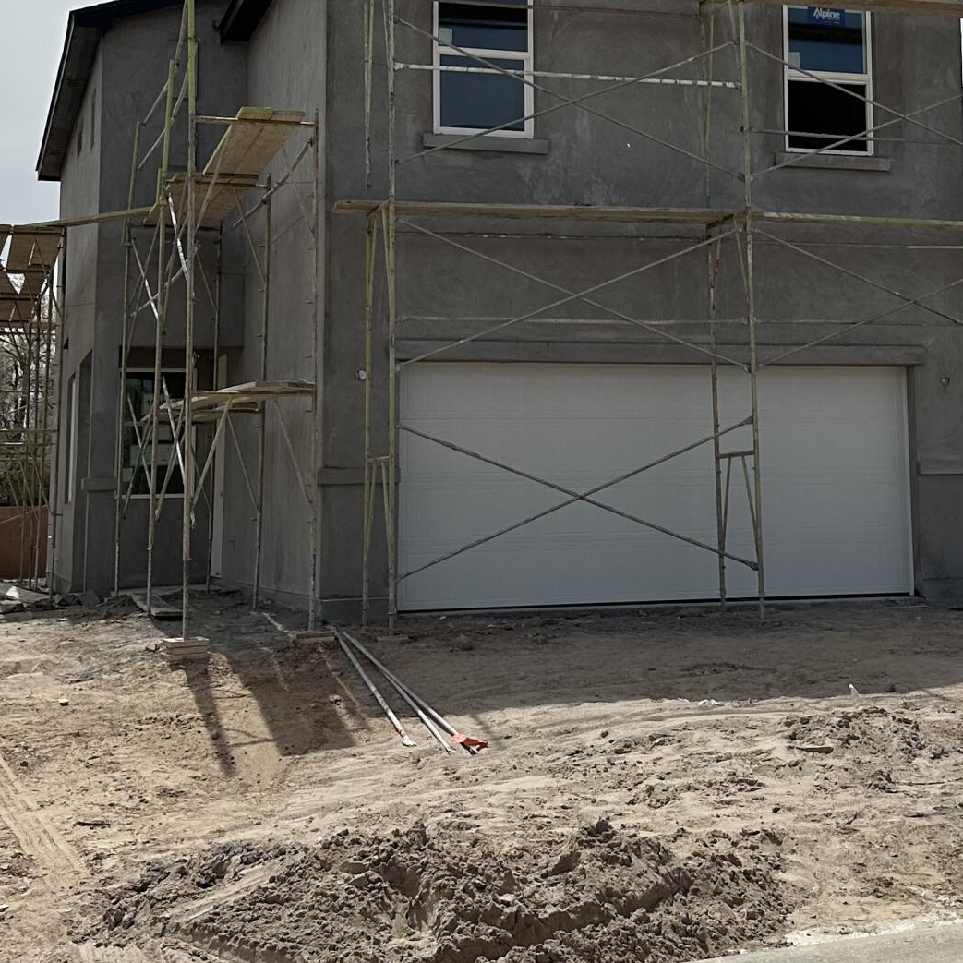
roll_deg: +1.8
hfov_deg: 27.9
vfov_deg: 27.8
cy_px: 251
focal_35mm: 61
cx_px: 659
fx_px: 1920
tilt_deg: +8.8
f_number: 1.78
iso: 80
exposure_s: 1/12048
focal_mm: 6.86
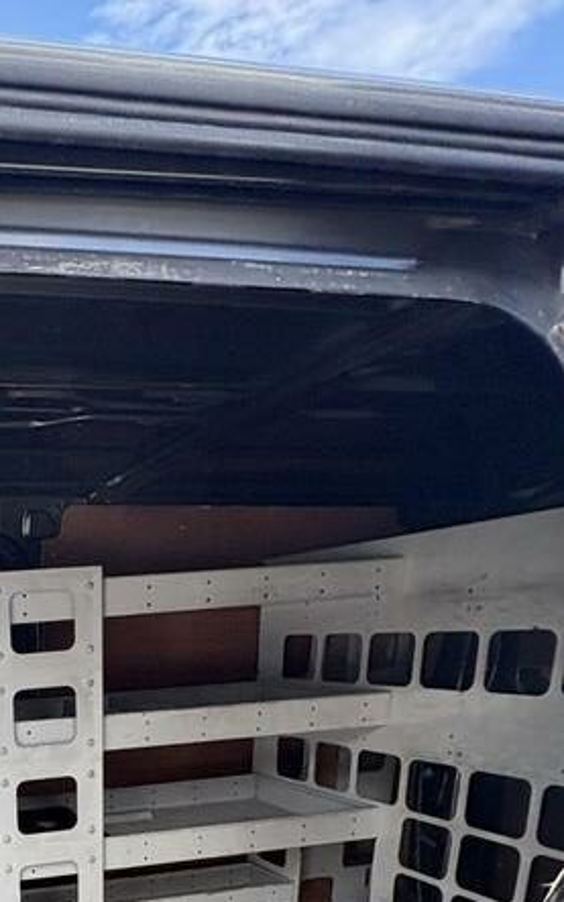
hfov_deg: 35.3
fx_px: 738
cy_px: 847
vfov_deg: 53.2
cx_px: -69
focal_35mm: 30
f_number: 2.2
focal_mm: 2.22
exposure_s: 1/148
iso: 50
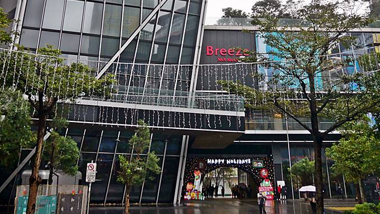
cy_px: -19
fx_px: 413
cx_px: 189
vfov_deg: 26.8
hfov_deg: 49.4
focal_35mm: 41
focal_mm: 14
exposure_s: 1/500
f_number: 4
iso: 200
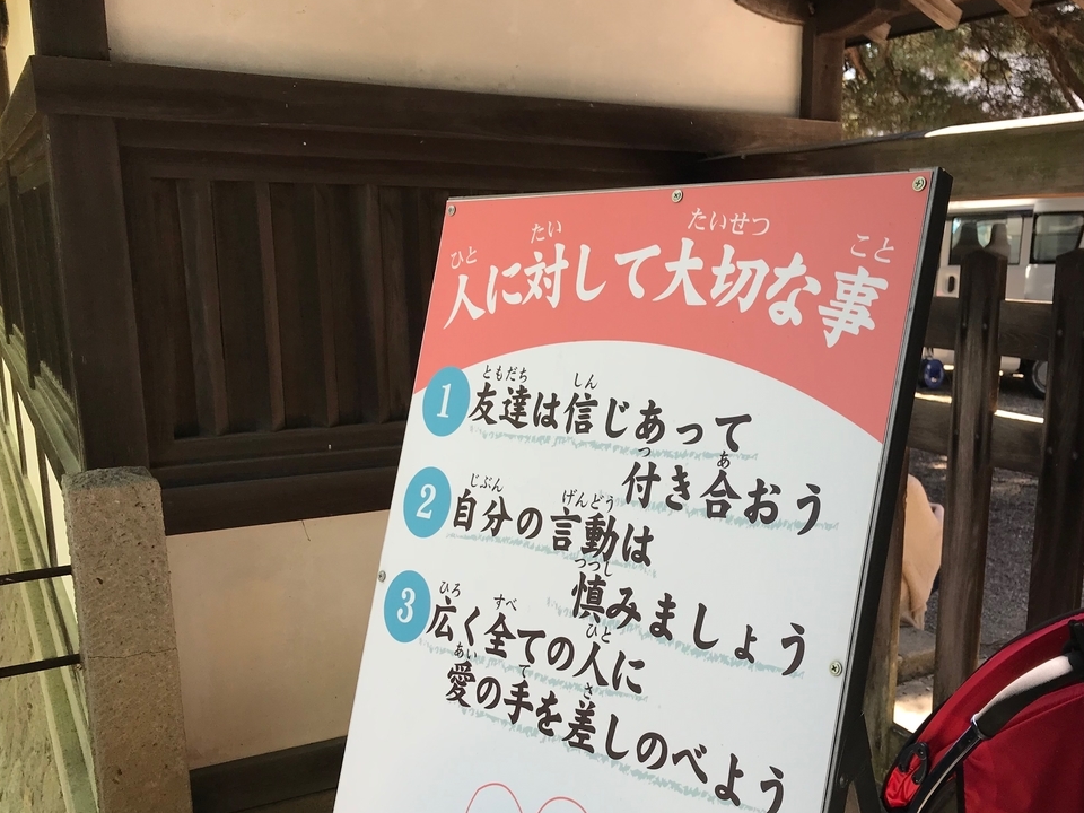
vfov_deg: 40.5
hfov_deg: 52.2
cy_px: 491
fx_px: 1096
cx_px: 658
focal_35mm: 35
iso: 20
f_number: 1.8
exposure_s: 1/319
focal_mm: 3.99
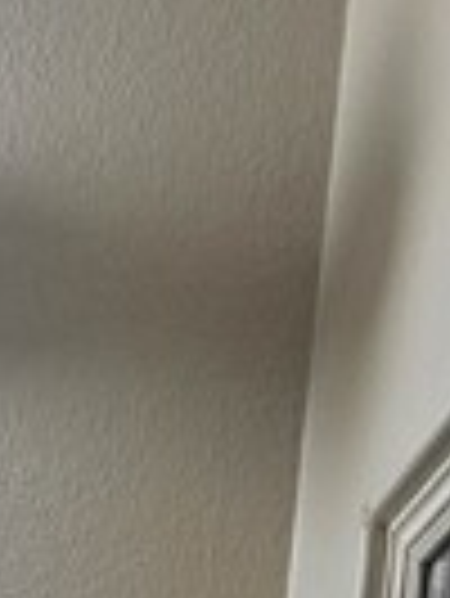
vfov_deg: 10.9
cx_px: -45
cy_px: 1686
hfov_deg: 11.0
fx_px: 2302
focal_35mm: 133
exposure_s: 1/120
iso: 64
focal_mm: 5.4
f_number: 1.8
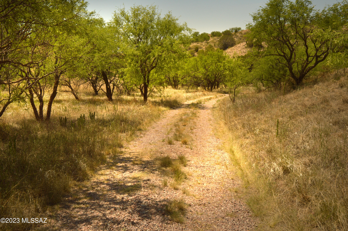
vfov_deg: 32.9
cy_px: 116
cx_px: 174
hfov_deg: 48.0
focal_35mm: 40
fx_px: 391
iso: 100
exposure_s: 1/500
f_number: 10
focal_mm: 27
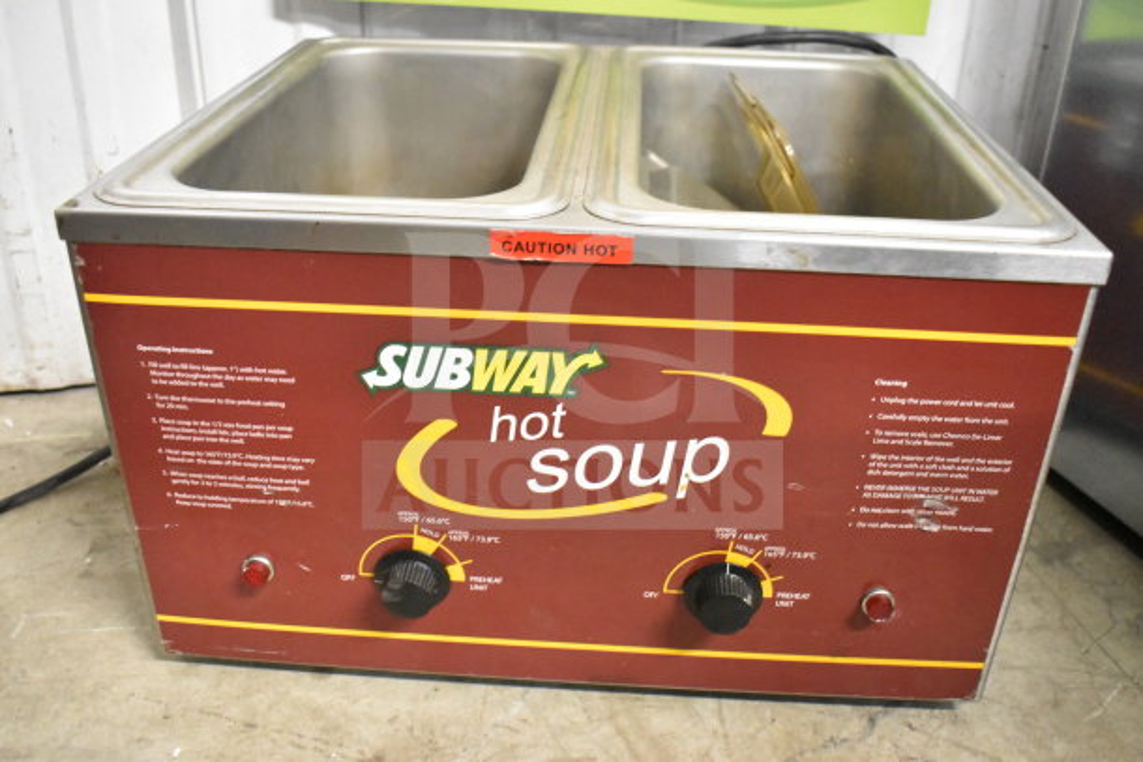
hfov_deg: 57.2
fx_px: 1048
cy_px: 381
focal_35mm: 33
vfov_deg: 40.0
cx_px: 572
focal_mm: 22
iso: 8000
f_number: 3.8
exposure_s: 1/30
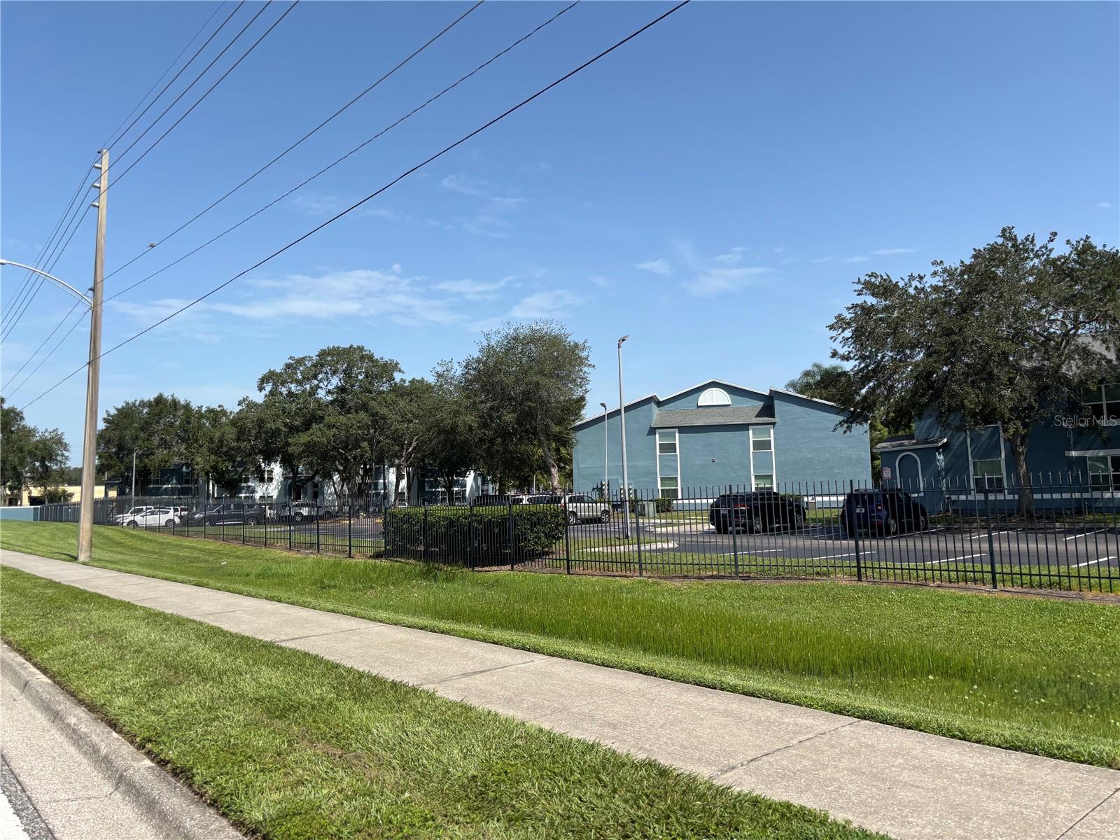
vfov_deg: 53.1
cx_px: 560
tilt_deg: +2.6
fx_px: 841
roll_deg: +0.4
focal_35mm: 26
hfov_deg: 67.3
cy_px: 420
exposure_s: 1/3413
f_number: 1.6
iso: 50
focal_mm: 5.96
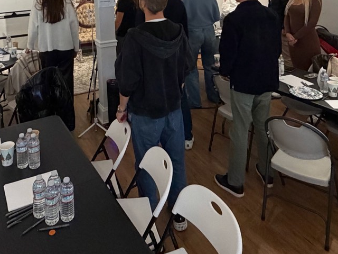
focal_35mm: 35
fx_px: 342
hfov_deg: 52.3
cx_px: 138
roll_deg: +2.6
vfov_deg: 35.6
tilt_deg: -5.1
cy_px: -16
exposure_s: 1/60
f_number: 2.2
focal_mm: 2.22
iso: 500
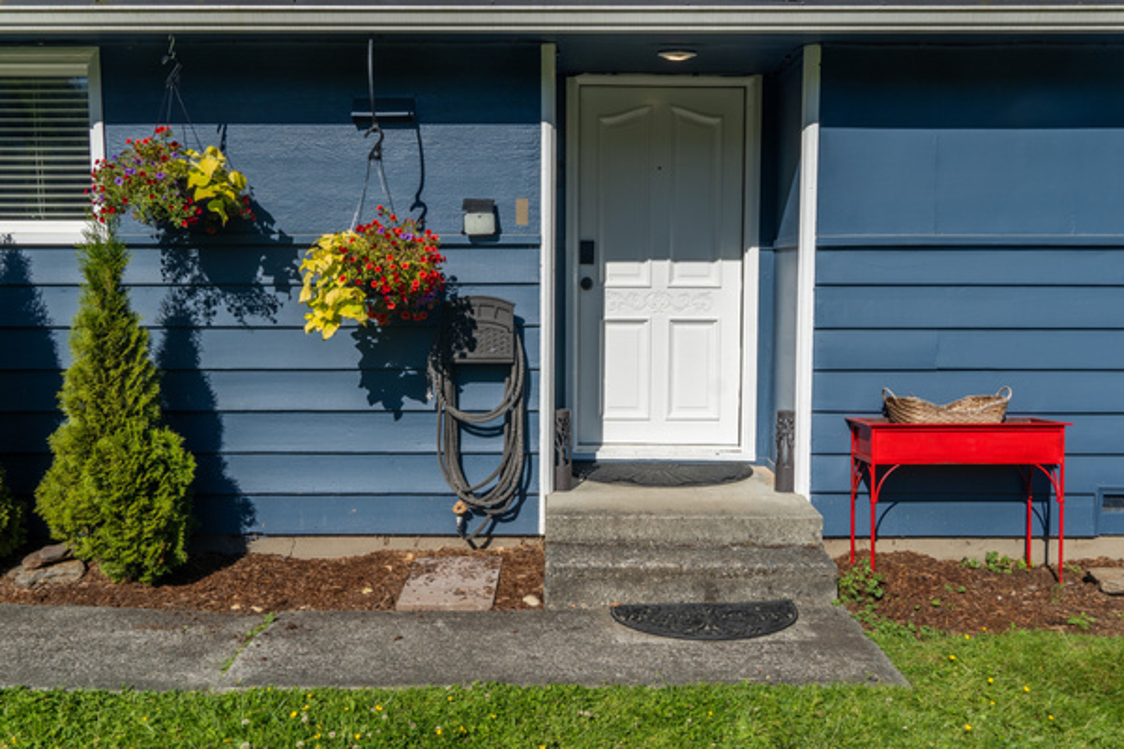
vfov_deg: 40.0
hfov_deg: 57.2
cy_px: 374
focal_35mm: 33
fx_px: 1030
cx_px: 562
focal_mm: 22
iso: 100
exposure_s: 1/200
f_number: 10
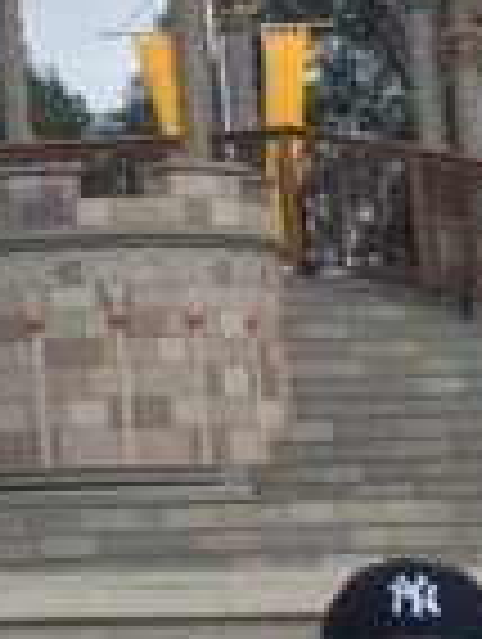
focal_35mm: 209
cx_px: -1036
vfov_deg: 9.4
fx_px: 3869
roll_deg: +1.3
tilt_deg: +9.4
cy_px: -58
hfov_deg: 6.4
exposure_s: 1/999
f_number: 2.2
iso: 25
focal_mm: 4.15
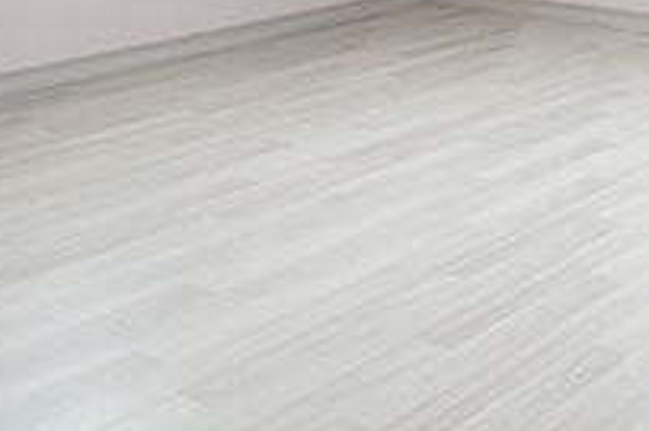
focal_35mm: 59
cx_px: 898
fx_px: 1063
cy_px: -246
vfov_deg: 19.5
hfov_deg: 27.0
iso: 800
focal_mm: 10
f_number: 9
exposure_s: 1/10
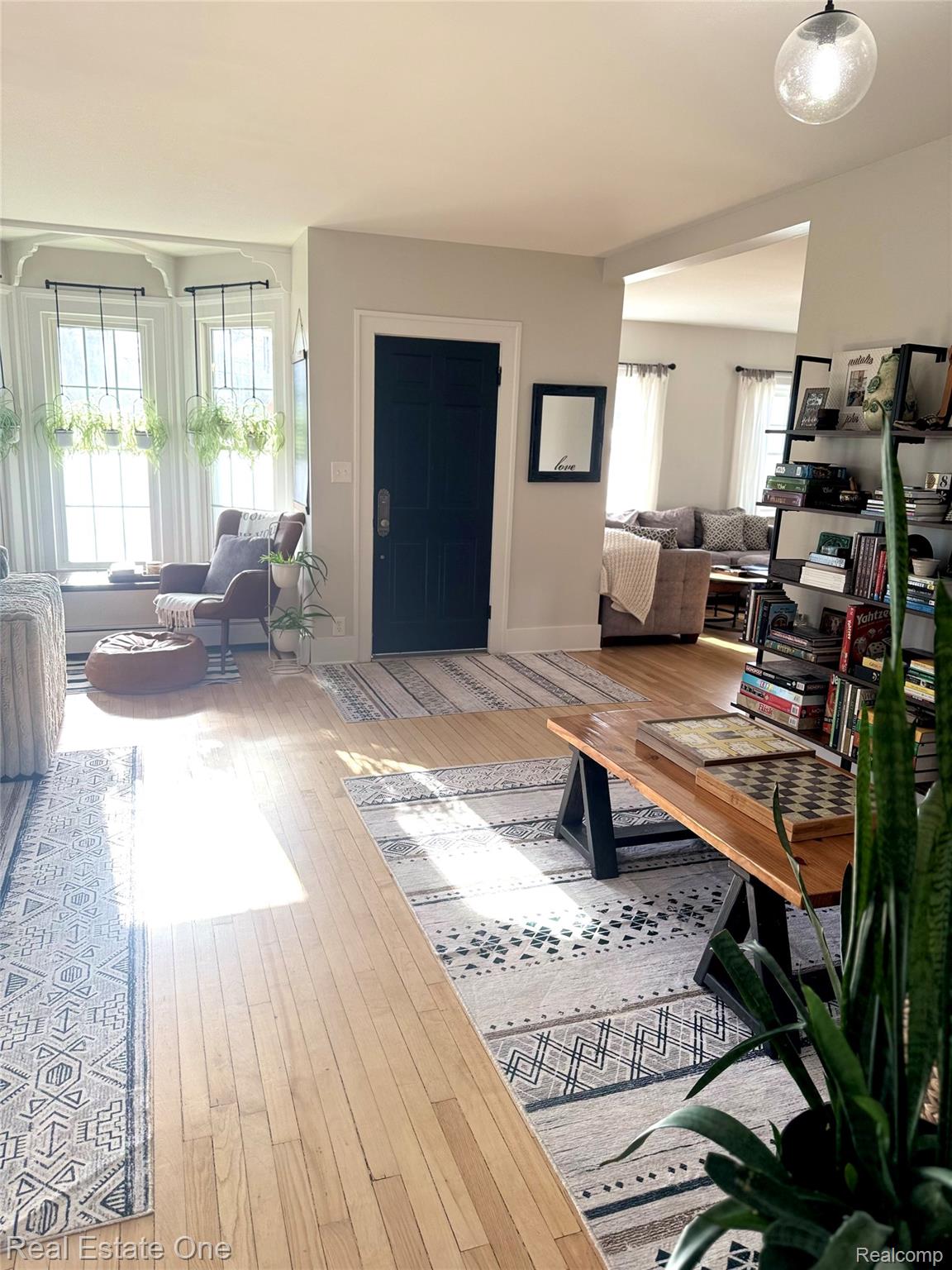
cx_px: 476
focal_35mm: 24
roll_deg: -1.4
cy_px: 635
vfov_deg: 71.6
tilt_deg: -12.4
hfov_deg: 56.8
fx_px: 880
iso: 64
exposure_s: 1/137
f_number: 1.78
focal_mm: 6.76
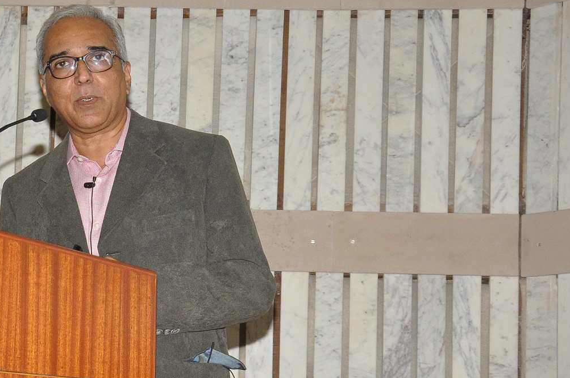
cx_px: 28
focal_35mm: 132
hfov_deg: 15.3
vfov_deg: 10.3
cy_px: 271
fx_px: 2087
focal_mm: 42
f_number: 7.1
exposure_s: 1/125
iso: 1250
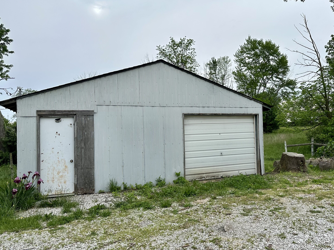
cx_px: 200
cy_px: 122
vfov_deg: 46.8
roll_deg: +1.3
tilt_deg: +0.4
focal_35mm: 30
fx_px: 289
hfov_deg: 59.5
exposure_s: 1/1664
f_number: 1.78
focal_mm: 6.86
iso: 80
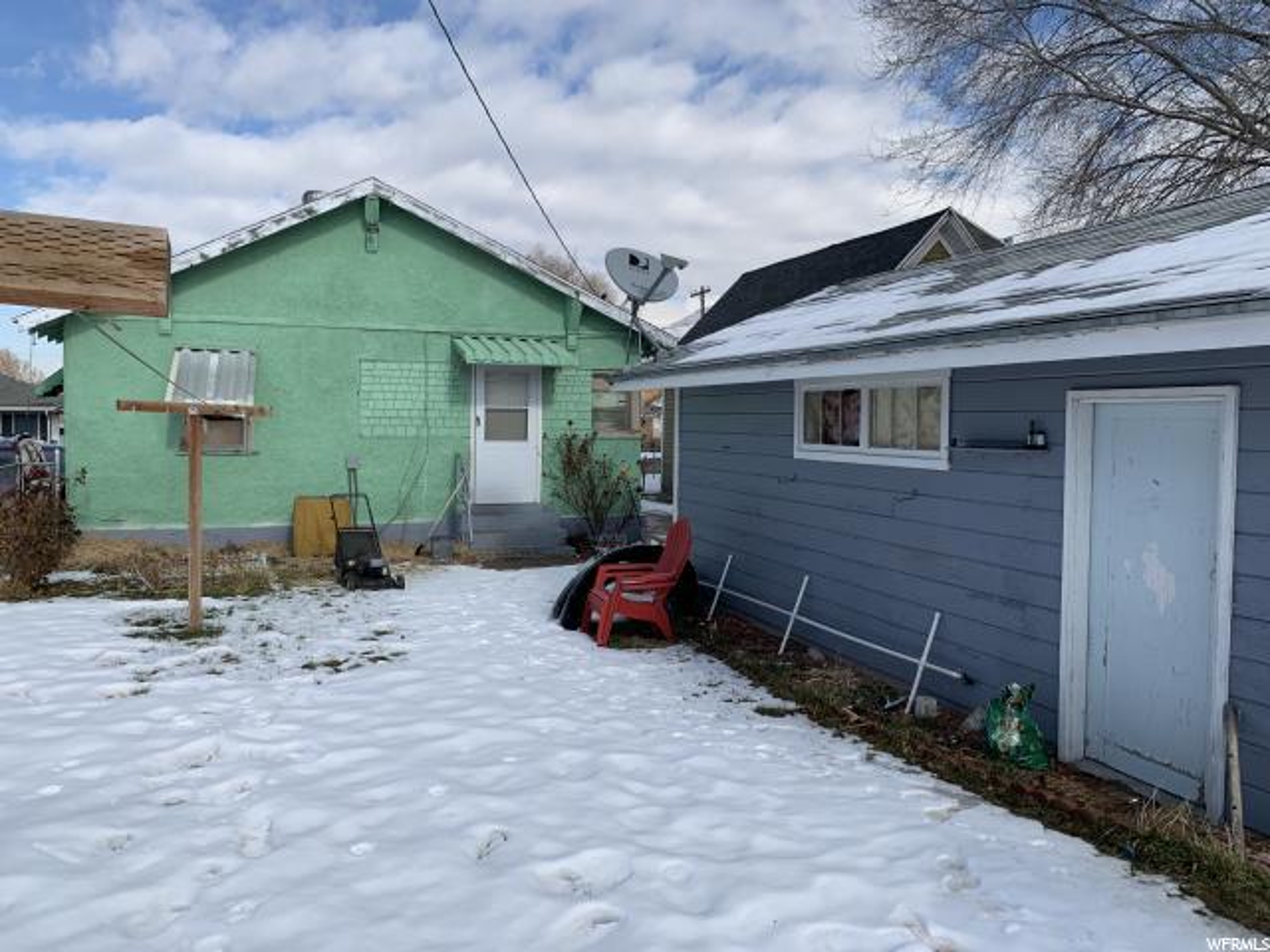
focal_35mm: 26
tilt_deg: -2.5
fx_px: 954
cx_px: 635
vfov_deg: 53.1
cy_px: 476
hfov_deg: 67.3
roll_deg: -1.6
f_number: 1.8
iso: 25
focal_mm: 4.25
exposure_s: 1/3185
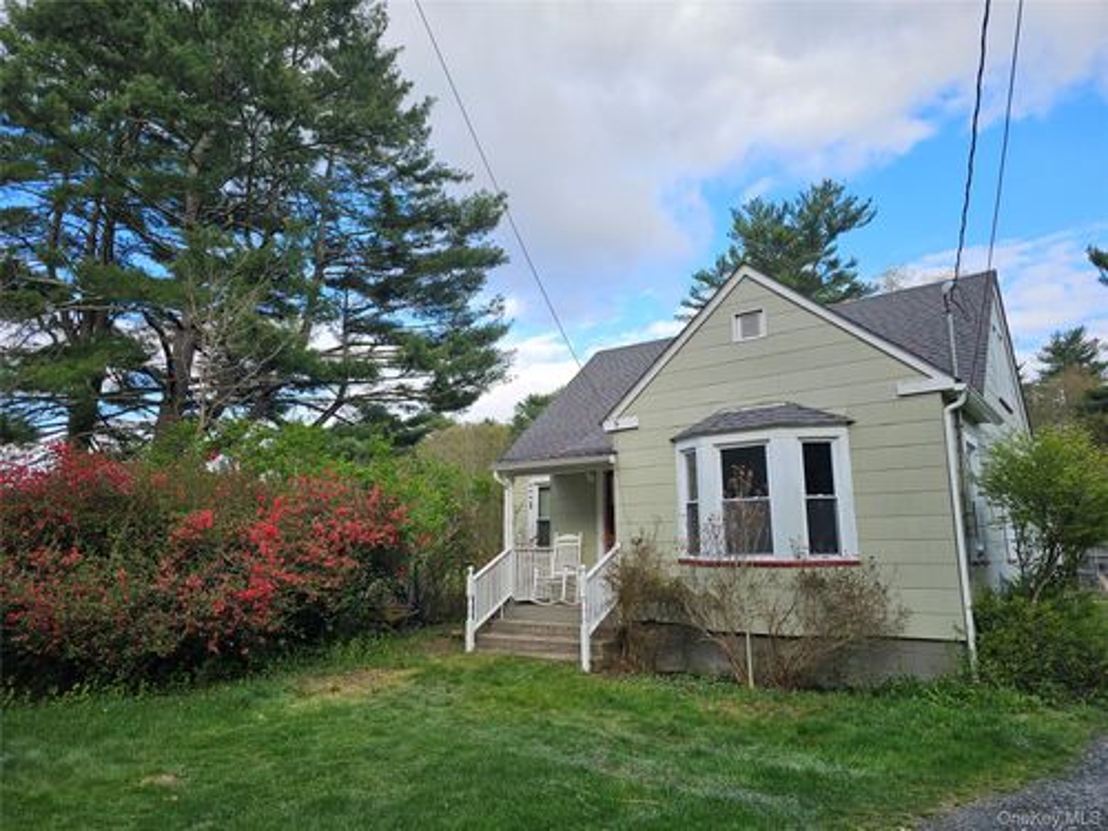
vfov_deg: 58.9
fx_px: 736
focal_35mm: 23
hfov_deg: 73.9
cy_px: 416
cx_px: 554
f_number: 1.7
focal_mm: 6.3
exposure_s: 1/256
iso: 10
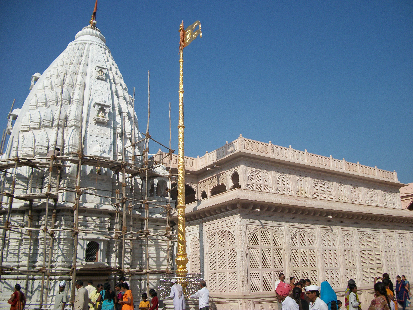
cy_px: 155
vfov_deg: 44.2
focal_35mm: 32
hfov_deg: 56.8
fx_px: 382
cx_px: 206
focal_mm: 5.7
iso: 80
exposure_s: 1/250
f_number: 8.8
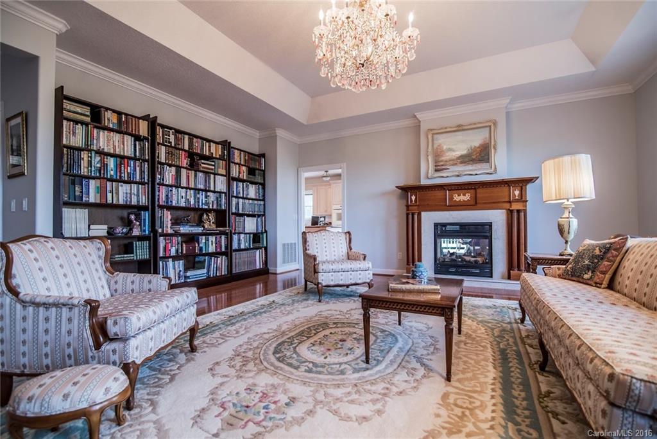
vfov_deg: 73.8
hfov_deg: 96.7
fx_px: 292
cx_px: 328
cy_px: 220
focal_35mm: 16
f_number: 4
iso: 1250
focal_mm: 16
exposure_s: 1/60
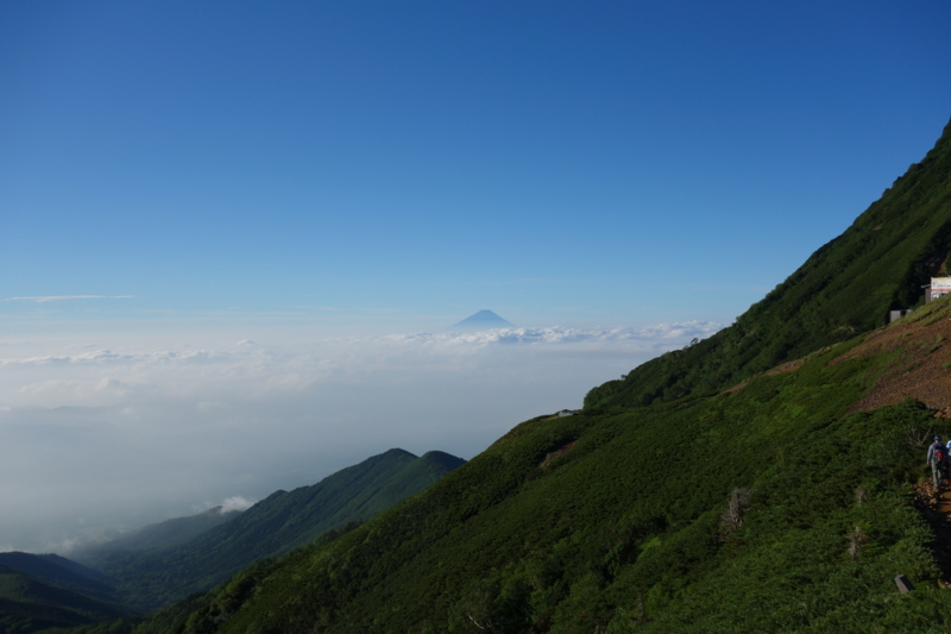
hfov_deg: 58.7
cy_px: 317
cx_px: 476
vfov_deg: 41.1
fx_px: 845
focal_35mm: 32
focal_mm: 11.75
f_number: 6.3
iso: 125
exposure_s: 1/800
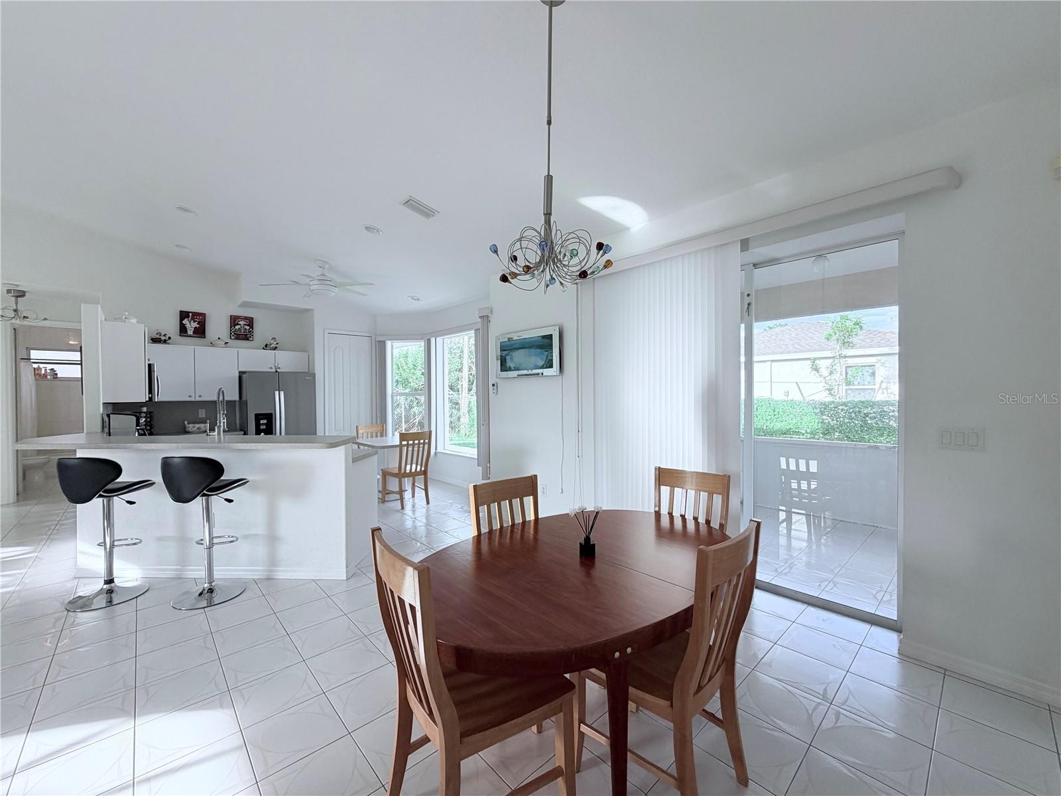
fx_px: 429
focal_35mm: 14
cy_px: 398
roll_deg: +0.3
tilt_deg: +0.0
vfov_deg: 85.7
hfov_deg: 102.1
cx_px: 530
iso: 50
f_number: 2.2
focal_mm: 2.22
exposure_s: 1/124
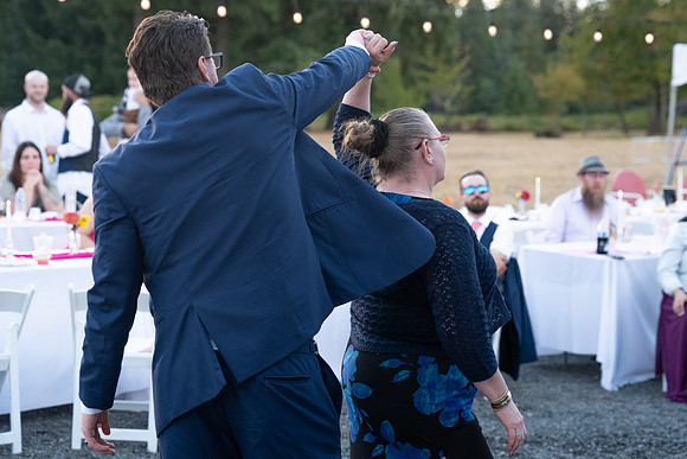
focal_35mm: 79
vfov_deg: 17.3
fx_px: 1508
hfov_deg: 25.7
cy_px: 230
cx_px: 344
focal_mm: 79
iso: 2000
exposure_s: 1/500
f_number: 4
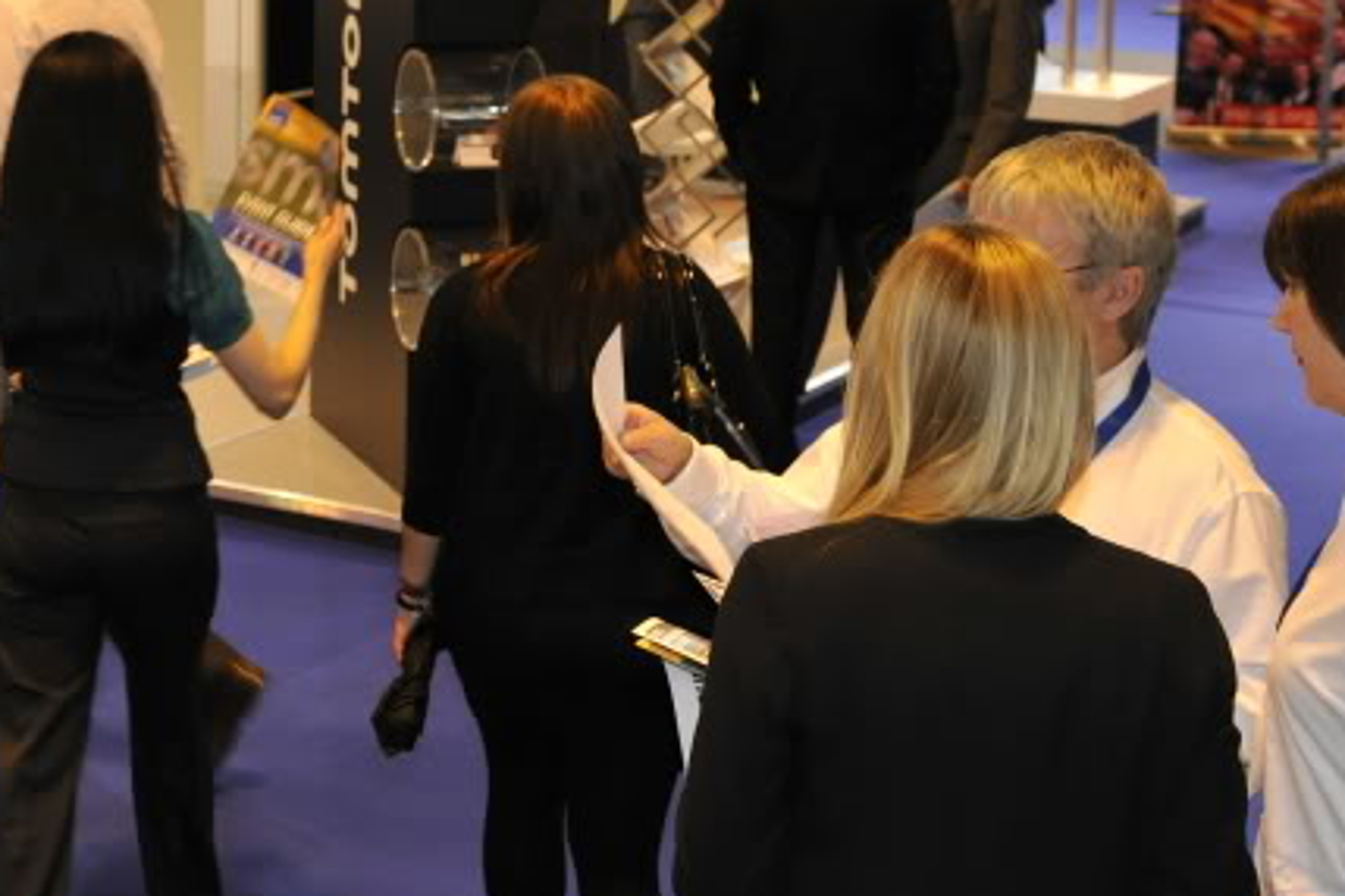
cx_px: 111
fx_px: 3026
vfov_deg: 16.5
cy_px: 30
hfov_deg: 24.3
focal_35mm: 81
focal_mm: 34
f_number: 4.5
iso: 800
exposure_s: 1/50
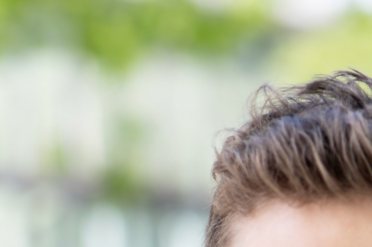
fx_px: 2324
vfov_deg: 5.9
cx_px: 331
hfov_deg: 9.1
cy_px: 498
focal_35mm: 225
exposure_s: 1/640
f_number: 1.8
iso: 80
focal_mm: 50
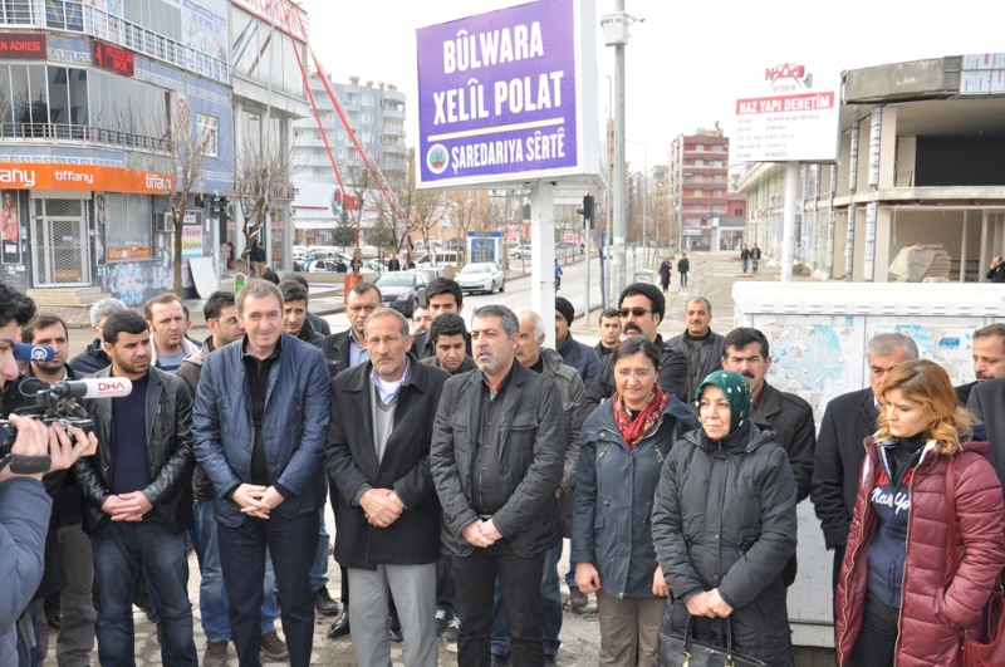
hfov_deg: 53.2
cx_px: 502
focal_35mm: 36
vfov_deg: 36.8
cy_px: 334
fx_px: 1004
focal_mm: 24
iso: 200
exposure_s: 1/200
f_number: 6.3
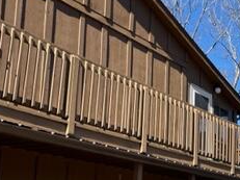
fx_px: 499
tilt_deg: +8.4
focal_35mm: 72
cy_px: 158
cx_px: 319
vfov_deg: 20.1
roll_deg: +0.5
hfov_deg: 23.6
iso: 32
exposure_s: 1/3003
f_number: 1.6
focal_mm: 5.1
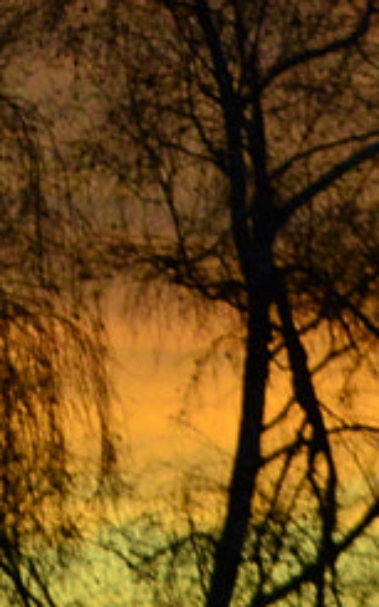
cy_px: -409
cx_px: -456
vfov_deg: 3.8
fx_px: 9067
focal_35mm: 548
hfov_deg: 2.4
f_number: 9
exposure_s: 1/100
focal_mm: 55
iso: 900
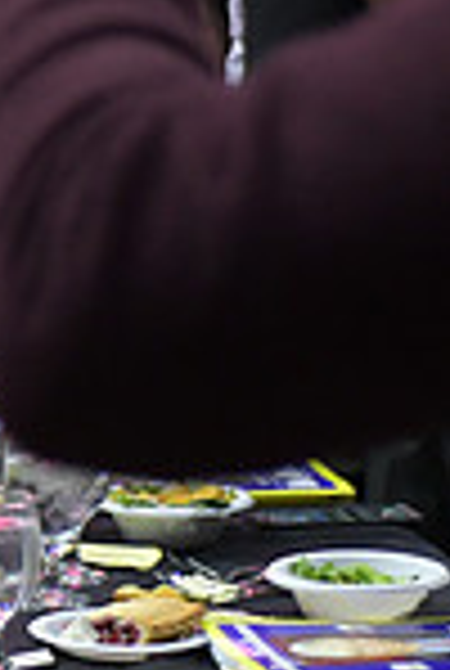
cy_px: 214
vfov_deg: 10.4
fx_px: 3695
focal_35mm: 198
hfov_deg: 6.4
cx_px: -846
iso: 2000
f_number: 2.8
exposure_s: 1/250
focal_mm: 34
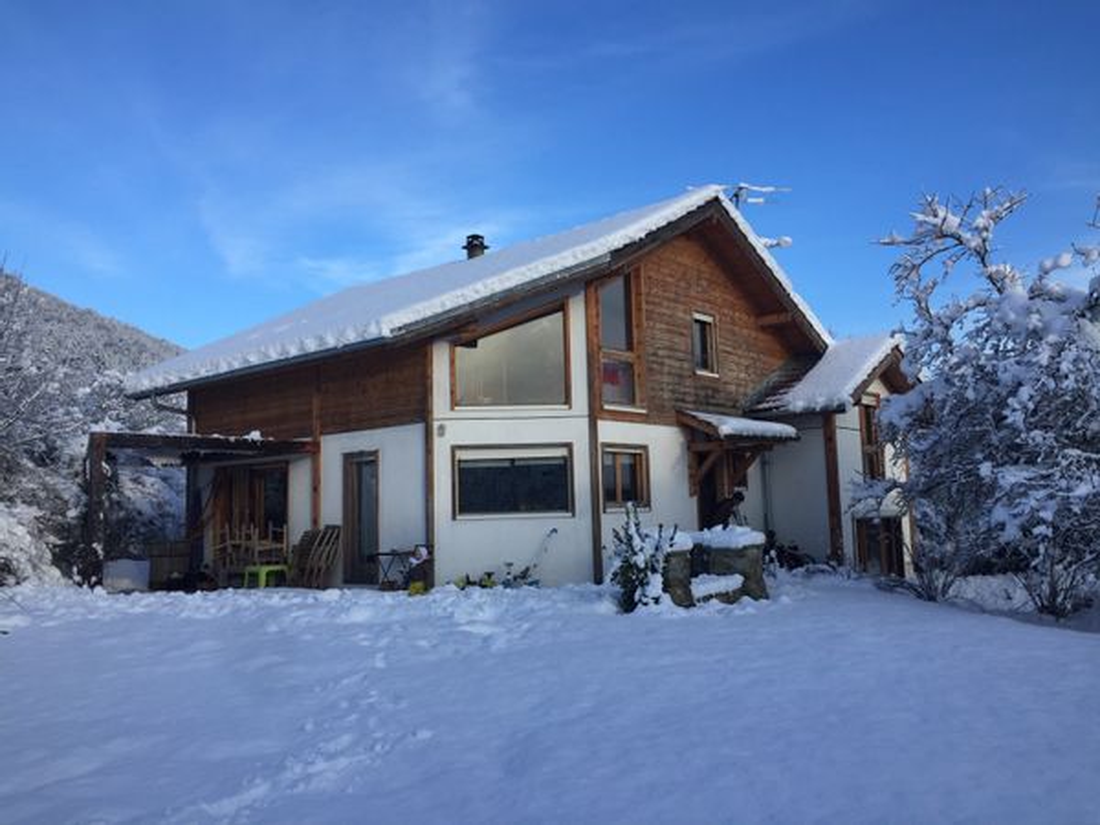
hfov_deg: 61.7
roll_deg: +2.5
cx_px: 550
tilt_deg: +4.5
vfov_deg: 48.2
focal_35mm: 29
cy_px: 412
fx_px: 922
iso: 32
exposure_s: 1/775
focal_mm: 4.15
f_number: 2.2
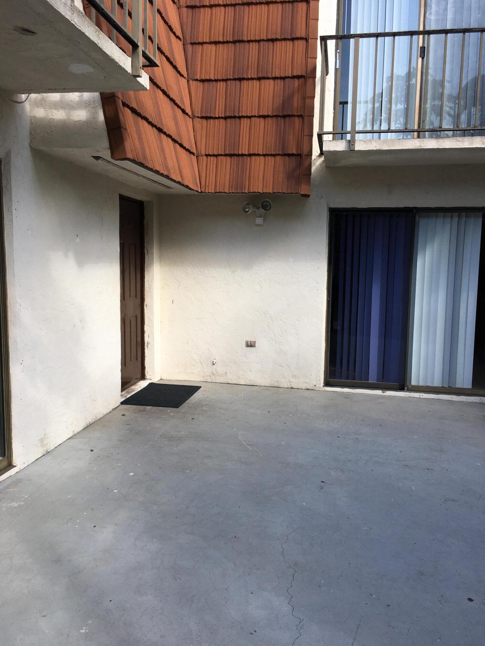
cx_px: 242
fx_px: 542
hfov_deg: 48.2
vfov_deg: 61.7
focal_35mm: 29
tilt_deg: -5.3
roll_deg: -2.9
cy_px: 323
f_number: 2.2
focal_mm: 4.15
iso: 25
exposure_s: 1/561
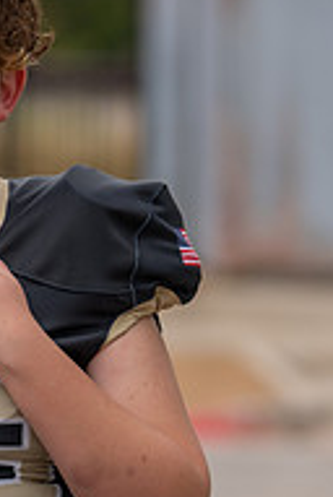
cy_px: 340
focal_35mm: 367
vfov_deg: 5.6
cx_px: -82
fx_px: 5073
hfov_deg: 3.8
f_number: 2.8
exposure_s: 1/400
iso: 100
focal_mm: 113
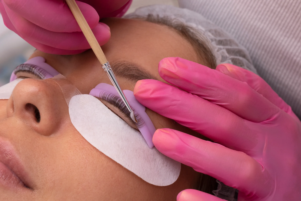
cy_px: 100
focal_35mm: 87
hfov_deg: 23.4
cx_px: 150
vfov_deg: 15.7
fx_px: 728
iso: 640
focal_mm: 58
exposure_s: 1/125
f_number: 10
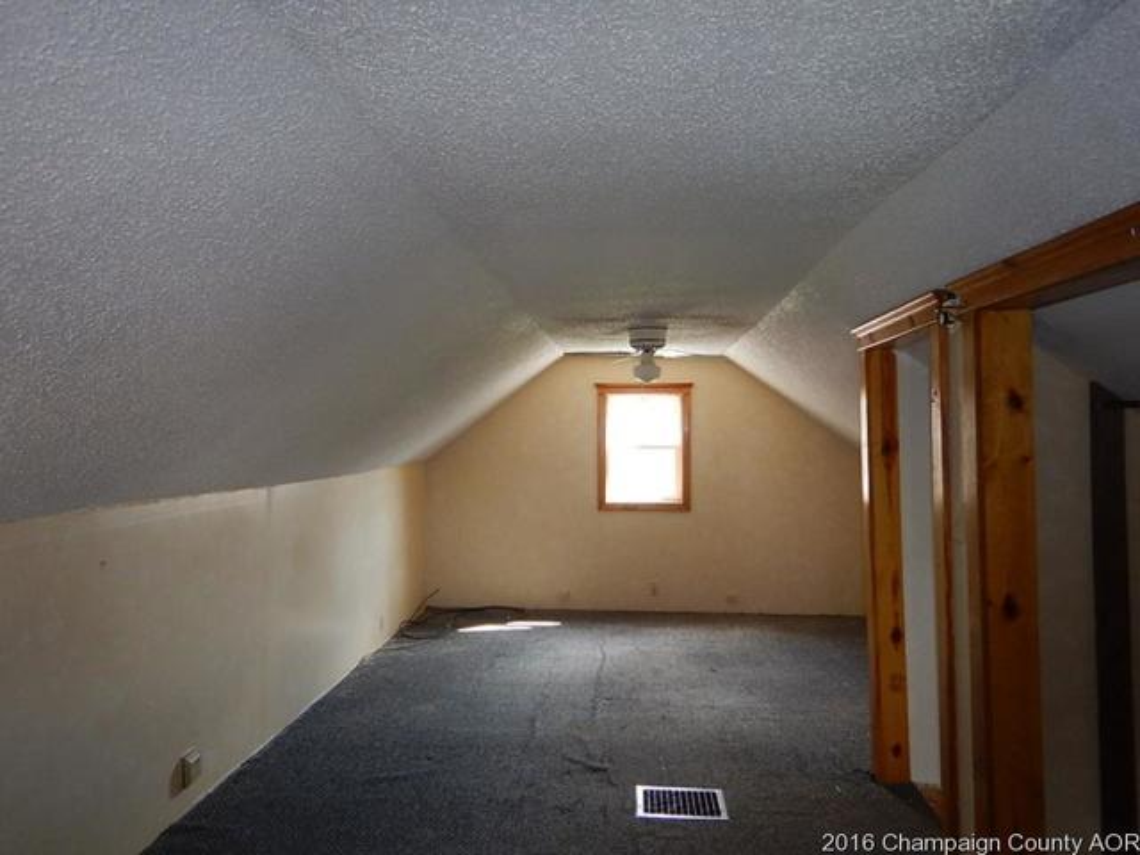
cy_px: 428
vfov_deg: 56.8
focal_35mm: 24
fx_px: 790
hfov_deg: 71.6
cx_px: 570
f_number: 2.8
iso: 200
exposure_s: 1/30
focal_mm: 4.3
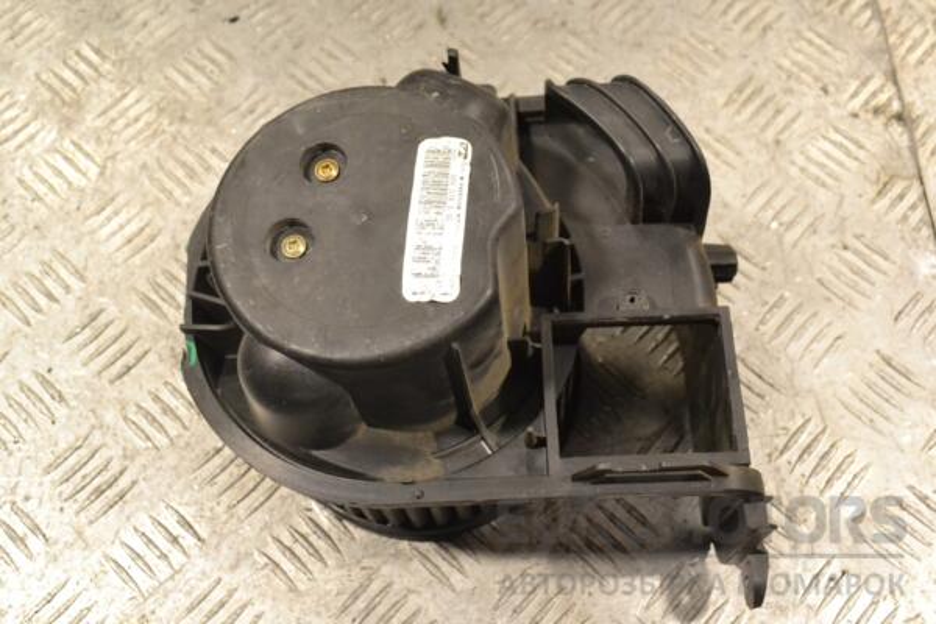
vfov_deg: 34.2
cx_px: 468
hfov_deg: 49.6
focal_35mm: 39
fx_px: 1014
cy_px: 312
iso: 3200
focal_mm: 26
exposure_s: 1/320
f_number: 9
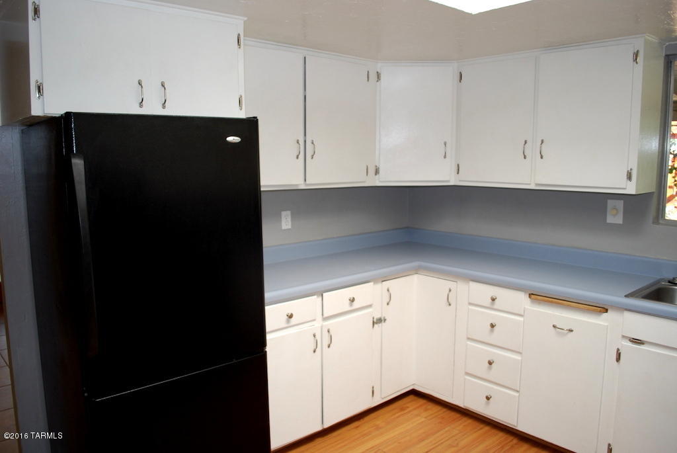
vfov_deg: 48.0
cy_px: 226
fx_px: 508
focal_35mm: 27
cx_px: 338
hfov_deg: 67.3
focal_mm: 18
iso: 200
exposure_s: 1/60
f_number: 3.5
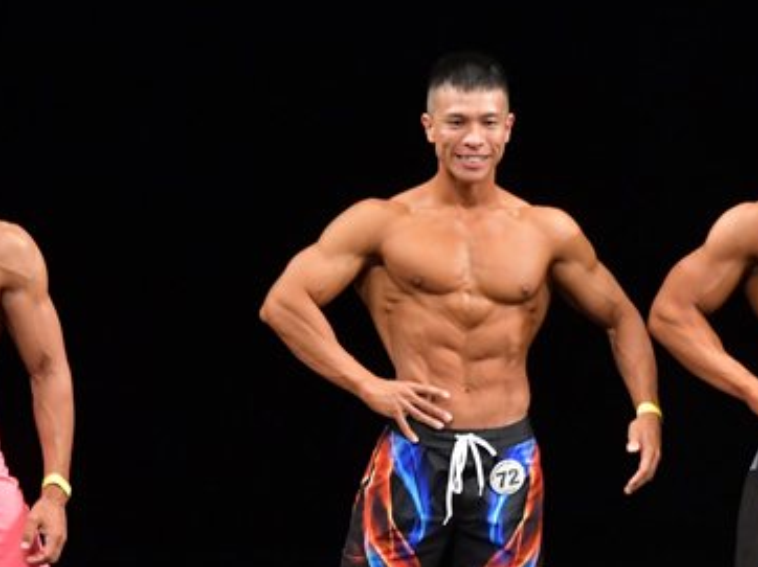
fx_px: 11489
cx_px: 395
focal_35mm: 525
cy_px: 448
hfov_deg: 3.8
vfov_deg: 2.8
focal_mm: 170
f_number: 5.6
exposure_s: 1/400
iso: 3200
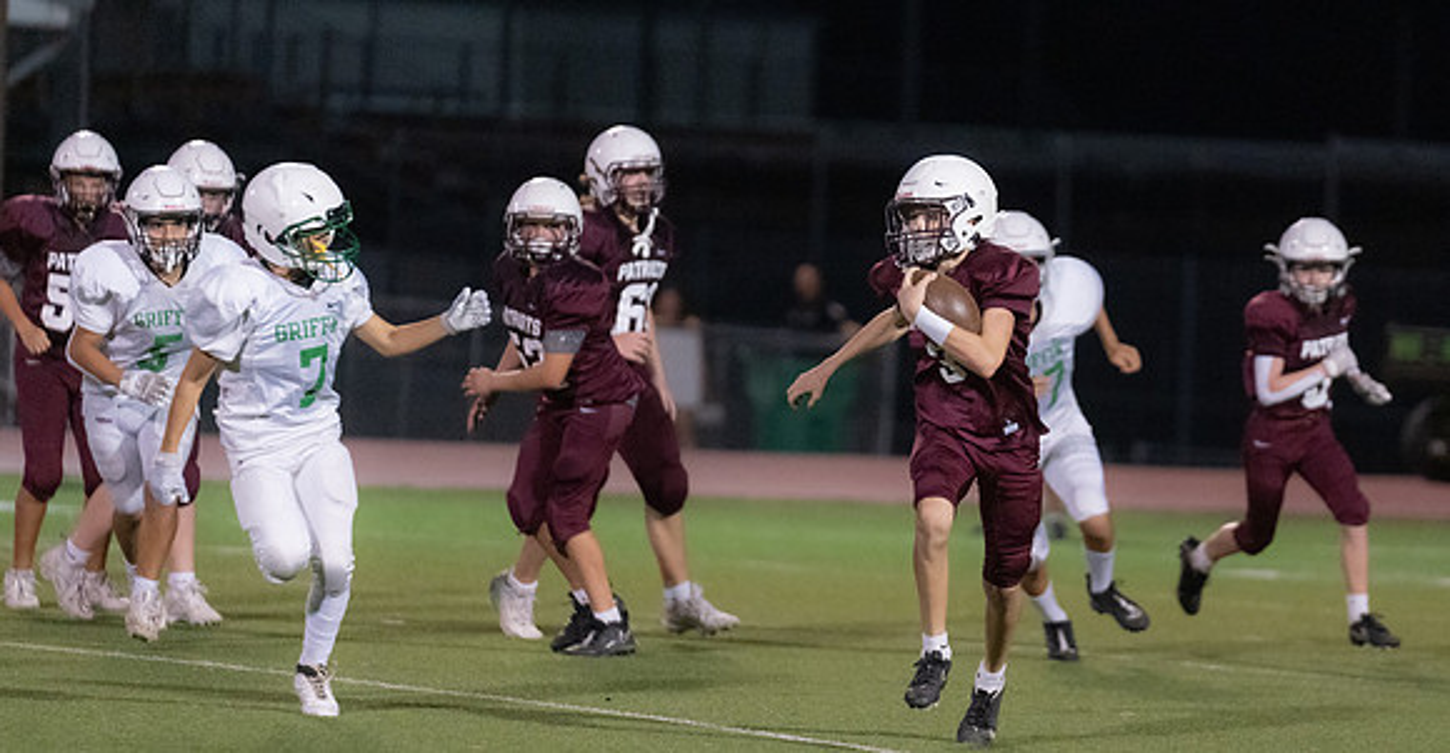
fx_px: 10322
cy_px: 366
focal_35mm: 273
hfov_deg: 8.0
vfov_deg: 4.2
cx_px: 893
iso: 8000
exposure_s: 1/1000
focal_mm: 200
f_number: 2.8
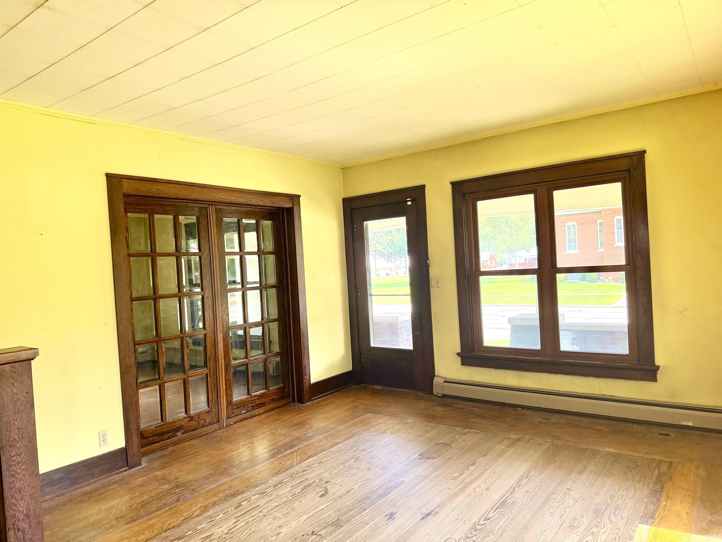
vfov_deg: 56.8
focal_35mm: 24
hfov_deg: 71.6
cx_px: 361
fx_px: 501
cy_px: 271
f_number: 1.78
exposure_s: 1/237
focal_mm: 6.76
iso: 200
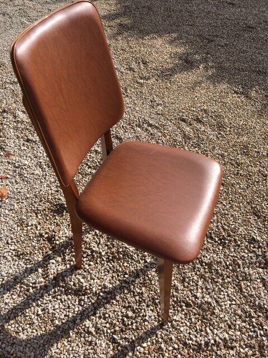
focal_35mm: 29
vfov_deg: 61.7
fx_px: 299
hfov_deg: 48.2
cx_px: 134
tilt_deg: -45.9
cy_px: 179
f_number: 2.2
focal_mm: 4.15
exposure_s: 1/1709
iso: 25
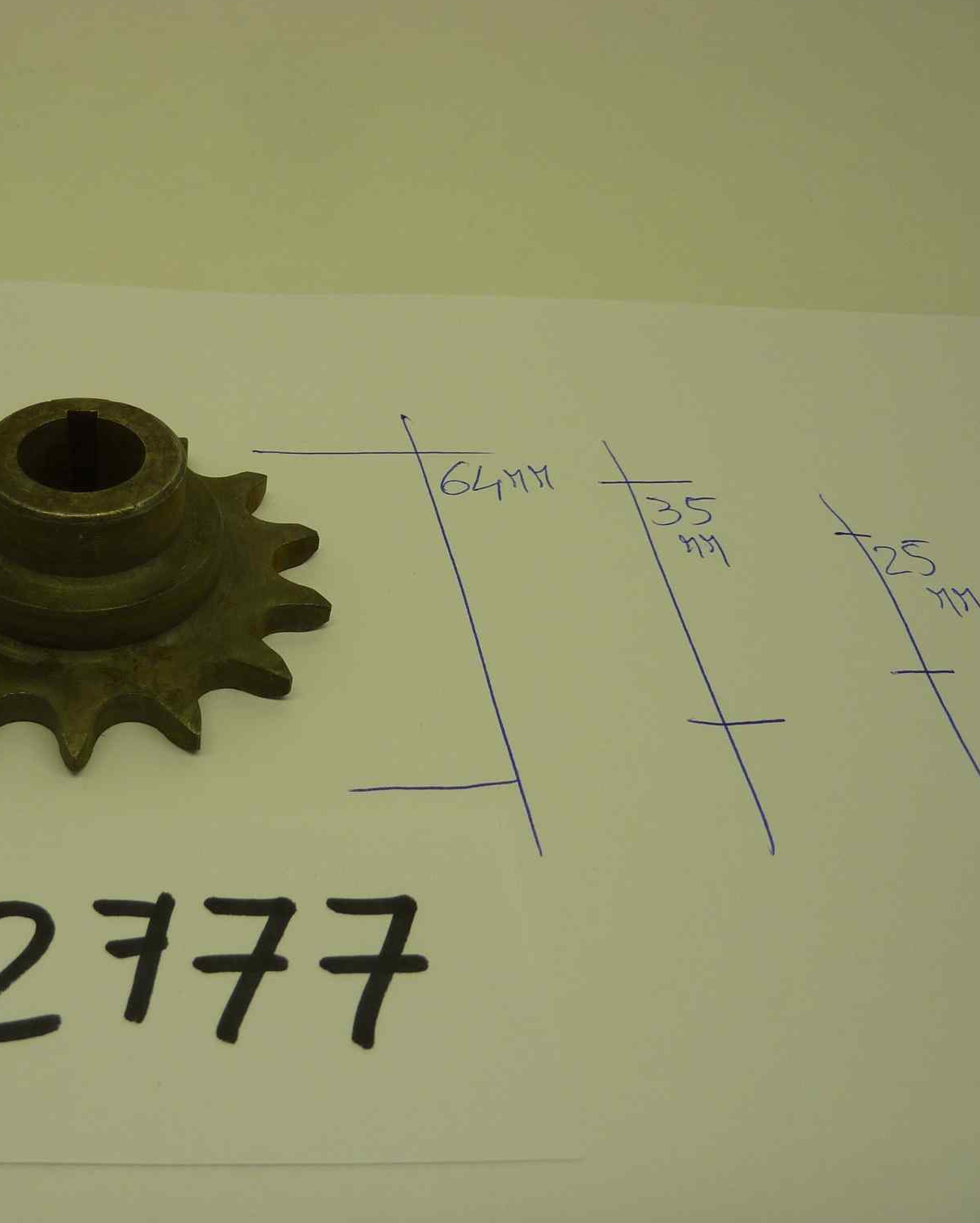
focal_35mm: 33
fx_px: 1196
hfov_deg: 42.7
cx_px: 211
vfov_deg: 54.2
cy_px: 609
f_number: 3.3
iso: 80
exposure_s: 1/60
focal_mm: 4.1
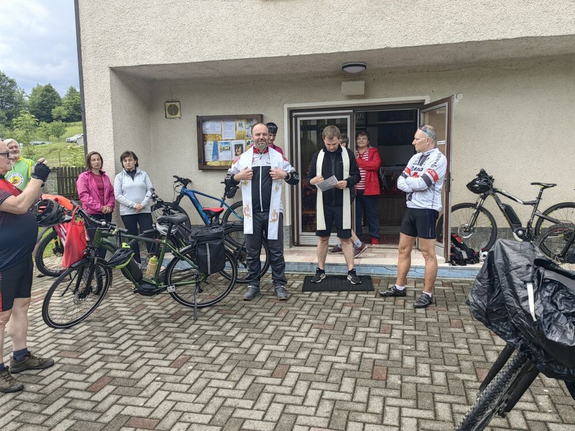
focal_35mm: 27
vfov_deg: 51.4
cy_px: 216
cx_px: 288
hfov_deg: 65.3
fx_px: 448
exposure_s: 1/899
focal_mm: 5.54
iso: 50
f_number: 1.8
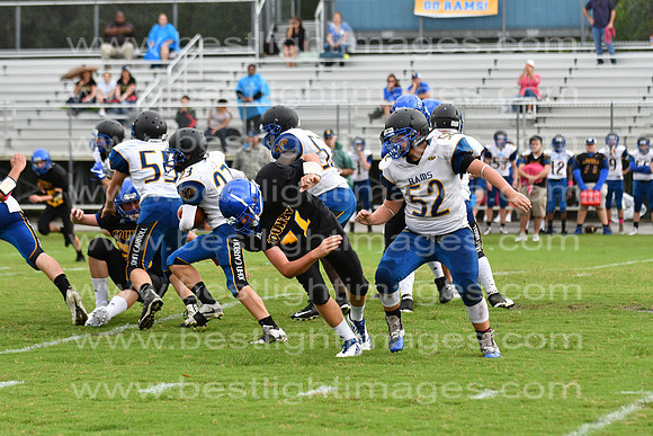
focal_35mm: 210
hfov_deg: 9.8
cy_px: 218
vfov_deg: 6.5
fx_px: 3810
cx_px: 326
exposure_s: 1/3200
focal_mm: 140
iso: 800
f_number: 3.5
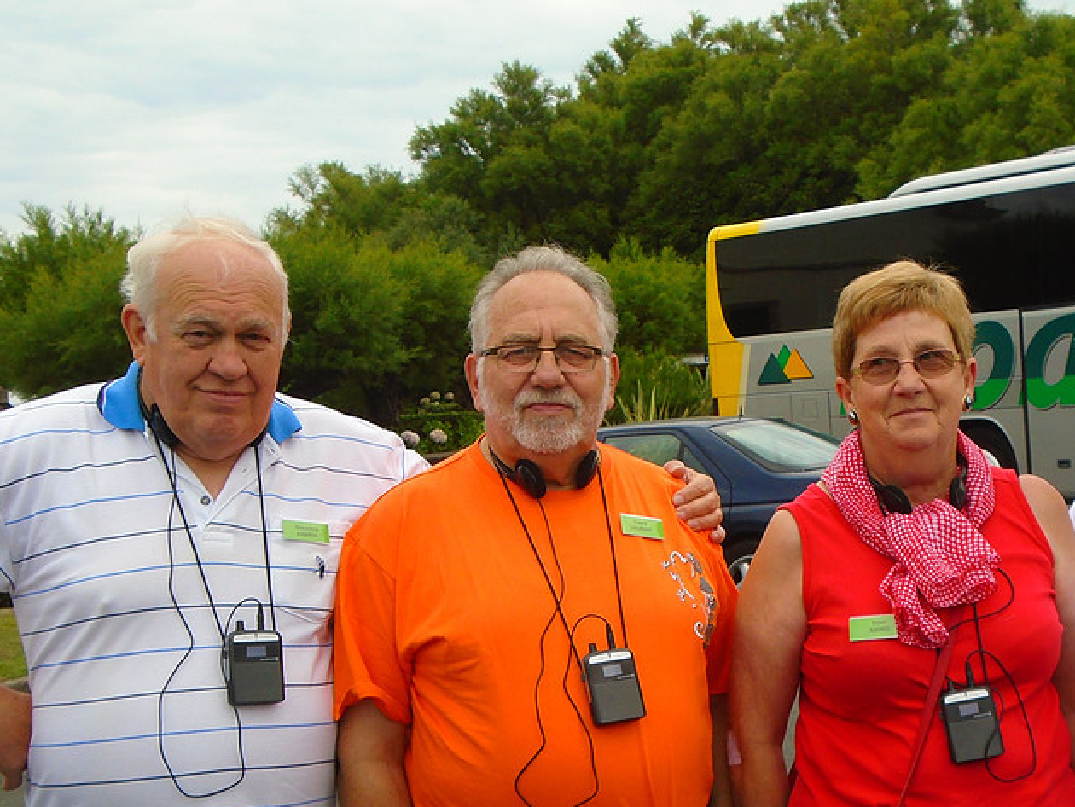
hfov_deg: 30.4
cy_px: 571
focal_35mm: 63
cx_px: 745
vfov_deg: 23.1
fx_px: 1957
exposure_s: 1/320
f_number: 4.1
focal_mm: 7.4
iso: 100
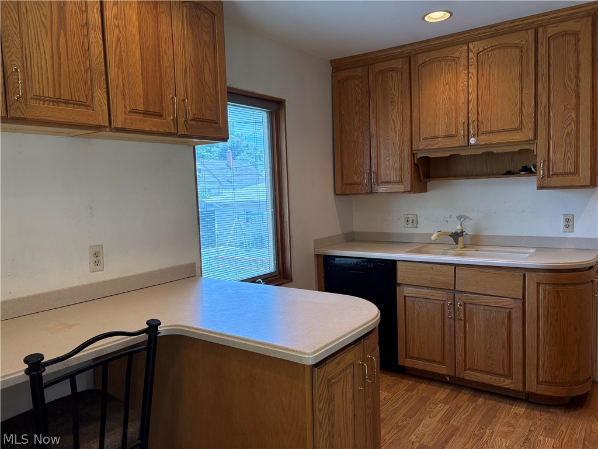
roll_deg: +2.4
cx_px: 299
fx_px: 449
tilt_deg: -2.4
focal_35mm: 26
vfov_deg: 53.1
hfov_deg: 67.3
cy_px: 224
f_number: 1.6
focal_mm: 5.96
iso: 125
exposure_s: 1/136
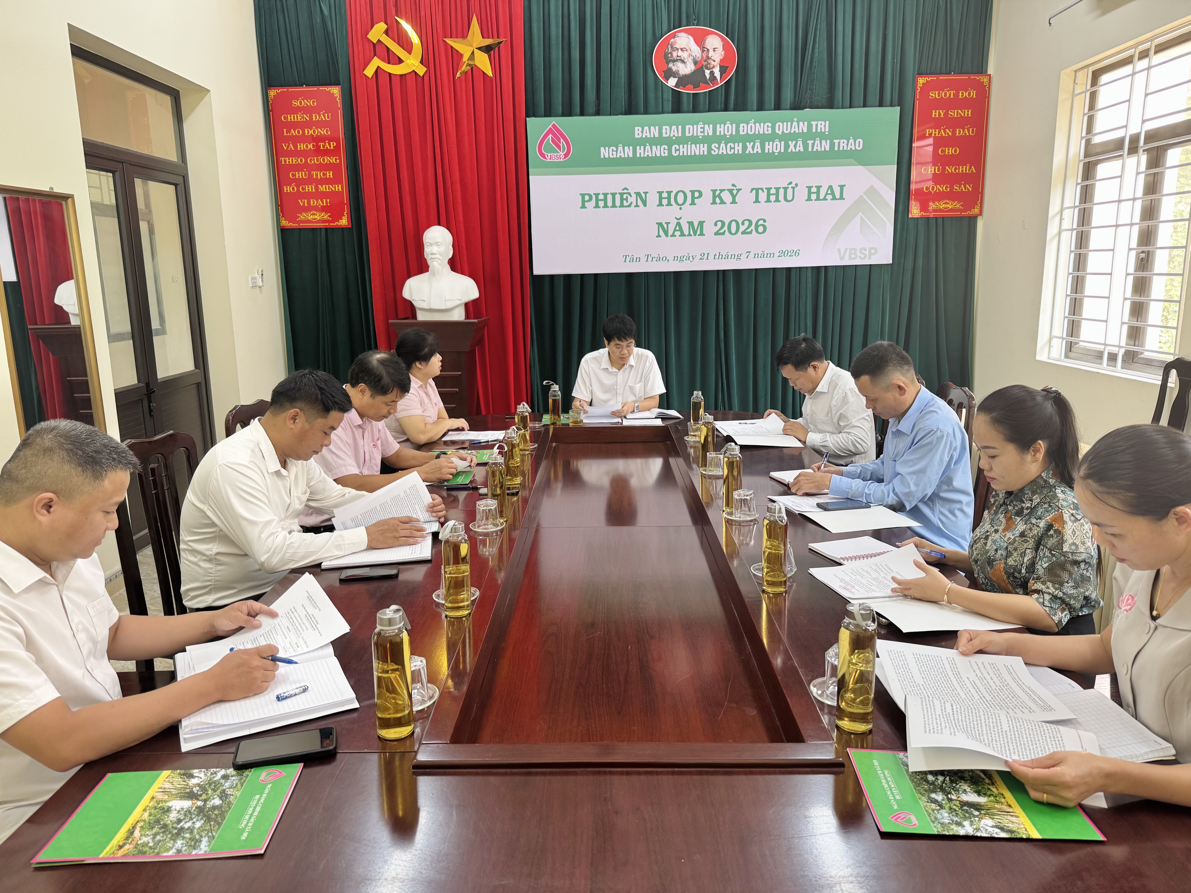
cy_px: 446
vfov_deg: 56.8
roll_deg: +1.4
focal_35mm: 24
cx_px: 596
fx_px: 826
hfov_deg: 71.6
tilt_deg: -12.3
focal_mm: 6.76
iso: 160
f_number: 1.78
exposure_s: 1/100
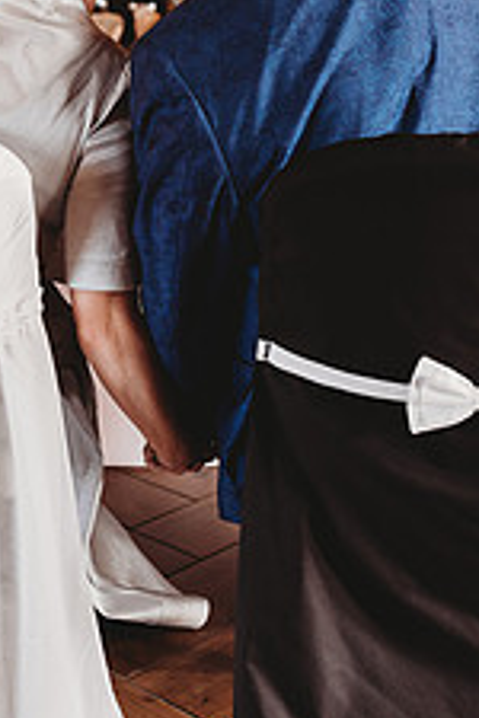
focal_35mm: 62
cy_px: 180
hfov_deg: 21.8
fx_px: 1237
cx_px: 163
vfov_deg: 31.8
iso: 800
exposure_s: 1/125
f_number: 2.5
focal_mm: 24
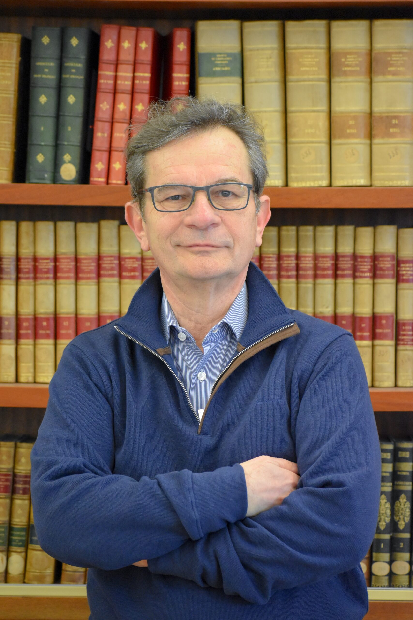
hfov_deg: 9.0
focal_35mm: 153
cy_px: 310
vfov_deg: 13.4
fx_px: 2632
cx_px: 206
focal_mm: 102
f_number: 4.8
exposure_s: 1/125
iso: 3200
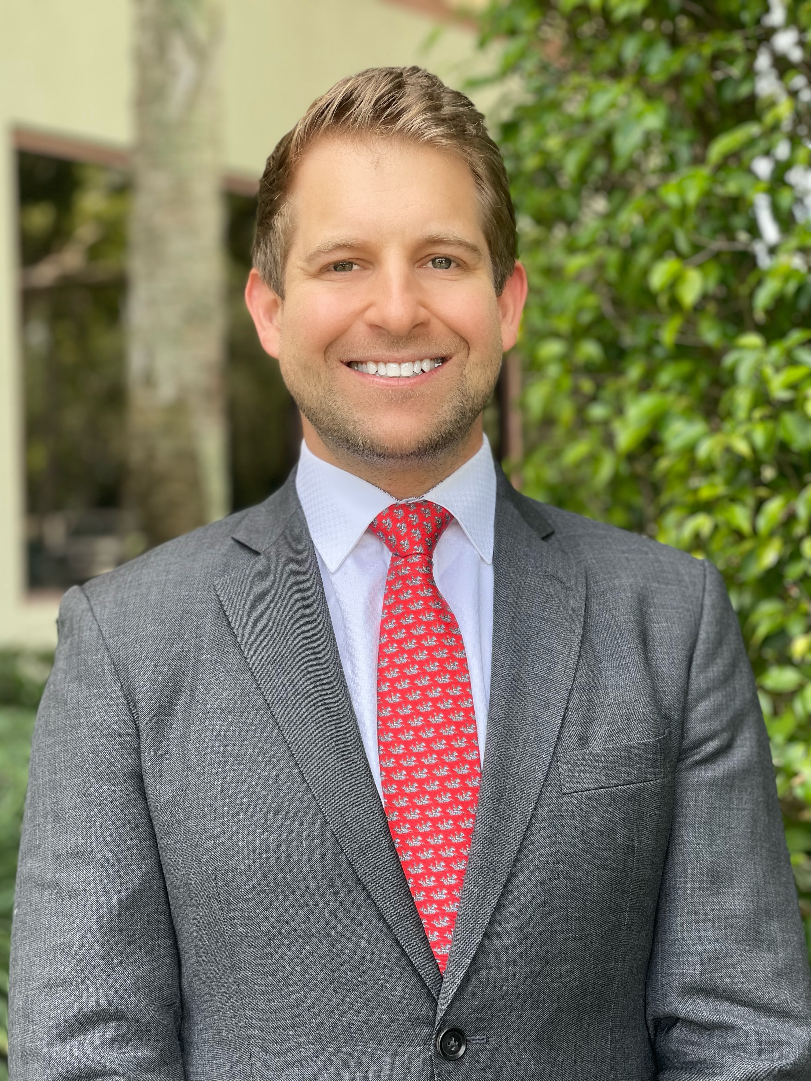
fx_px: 1999
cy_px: 540
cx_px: 406
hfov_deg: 22.9
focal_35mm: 64
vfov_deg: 30.3
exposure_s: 1/121
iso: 25
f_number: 2.2
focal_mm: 7.5
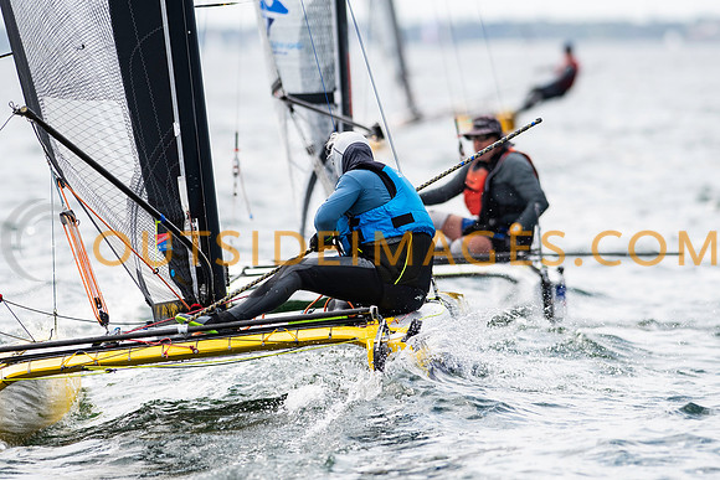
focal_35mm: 450
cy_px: 240
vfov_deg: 3.1
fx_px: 9002
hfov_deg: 4.6
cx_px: 360
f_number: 5
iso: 400
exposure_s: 1/4000
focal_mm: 300
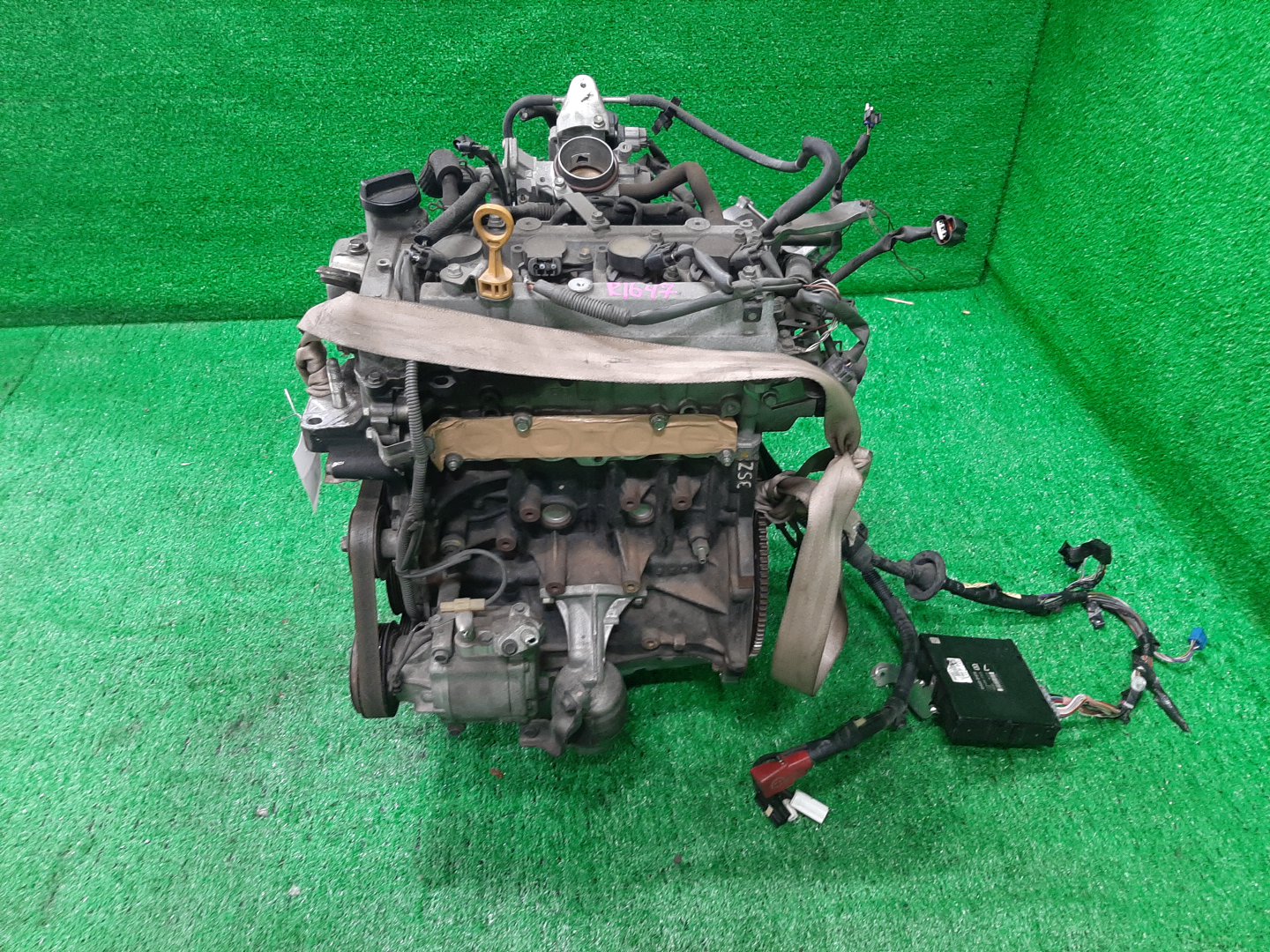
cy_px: 476
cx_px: 635
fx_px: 954
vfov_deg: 53.1
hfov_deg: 67.3
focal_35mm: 26
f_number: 1.7
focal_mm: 3.93
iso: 162
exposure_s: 1/50
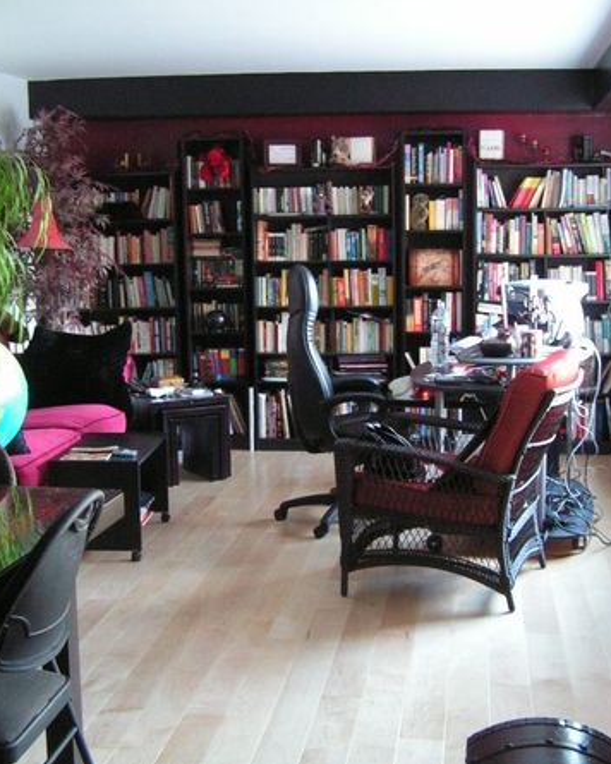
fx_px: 1130
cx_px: 340
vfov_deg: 37.3
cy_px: 379
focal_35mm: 50
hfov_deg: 30.2
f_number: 2.8
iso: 200
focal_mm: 6.3
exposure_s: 1/6
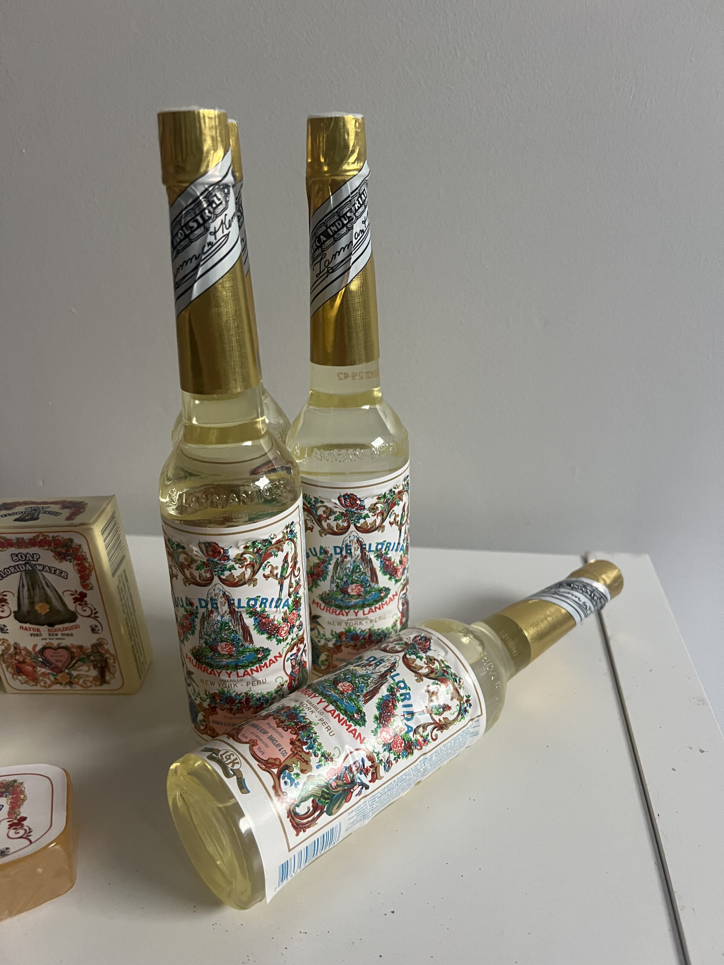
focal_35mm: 26
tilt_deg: -23.4
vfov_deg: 67.3
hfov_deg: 53.1
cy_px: 482
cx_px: 362
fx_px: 725
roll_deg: +1.8
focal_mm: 5.7
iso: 320
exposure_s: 1/60
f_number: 1.5
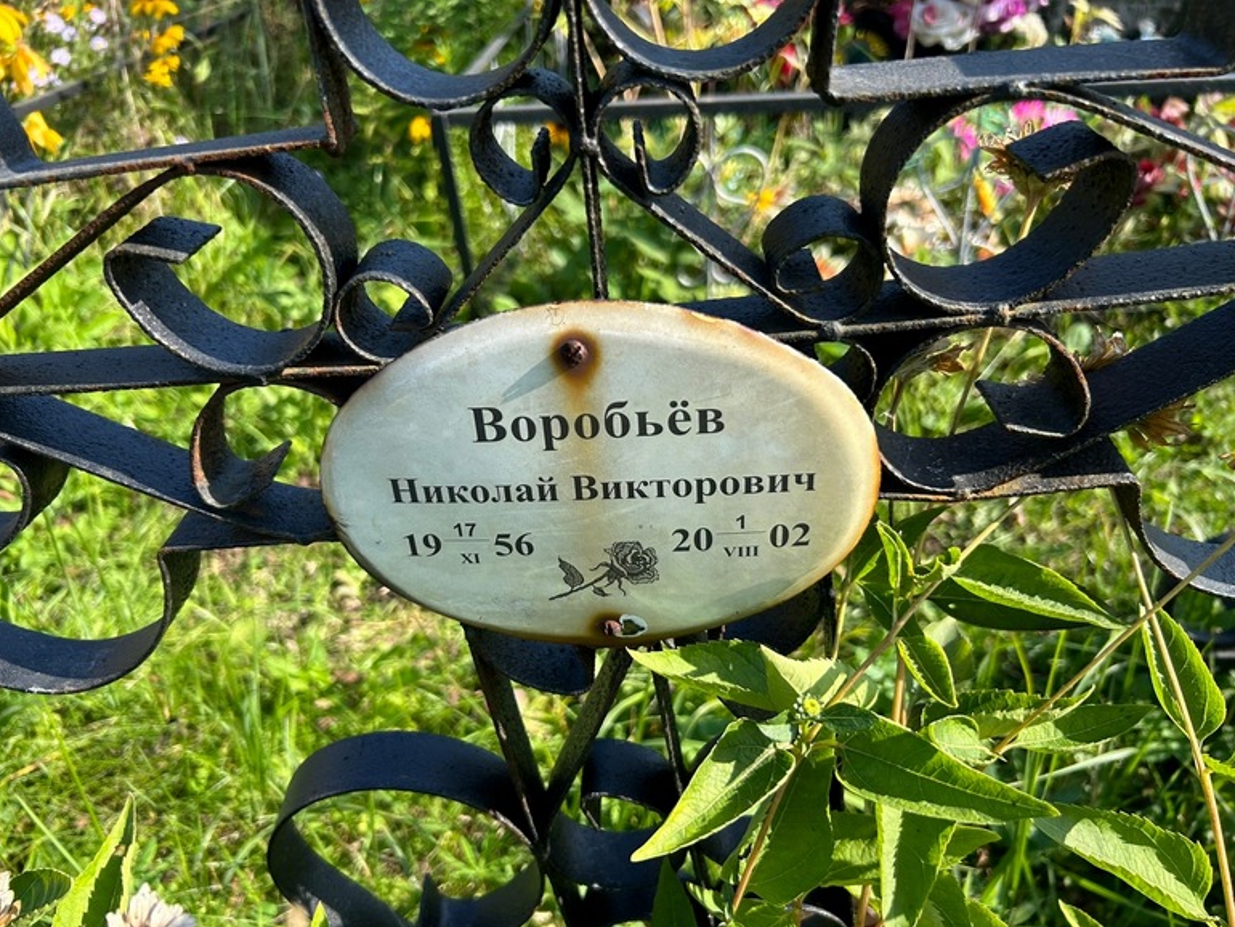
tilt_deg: -32.1
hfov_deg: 65.3
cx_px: 598
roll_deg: +2.3
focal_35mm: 27
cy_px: 480
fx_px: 964
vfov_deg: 51.4
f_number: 1.5
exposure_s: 1/1344
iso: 50
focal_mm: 5.7
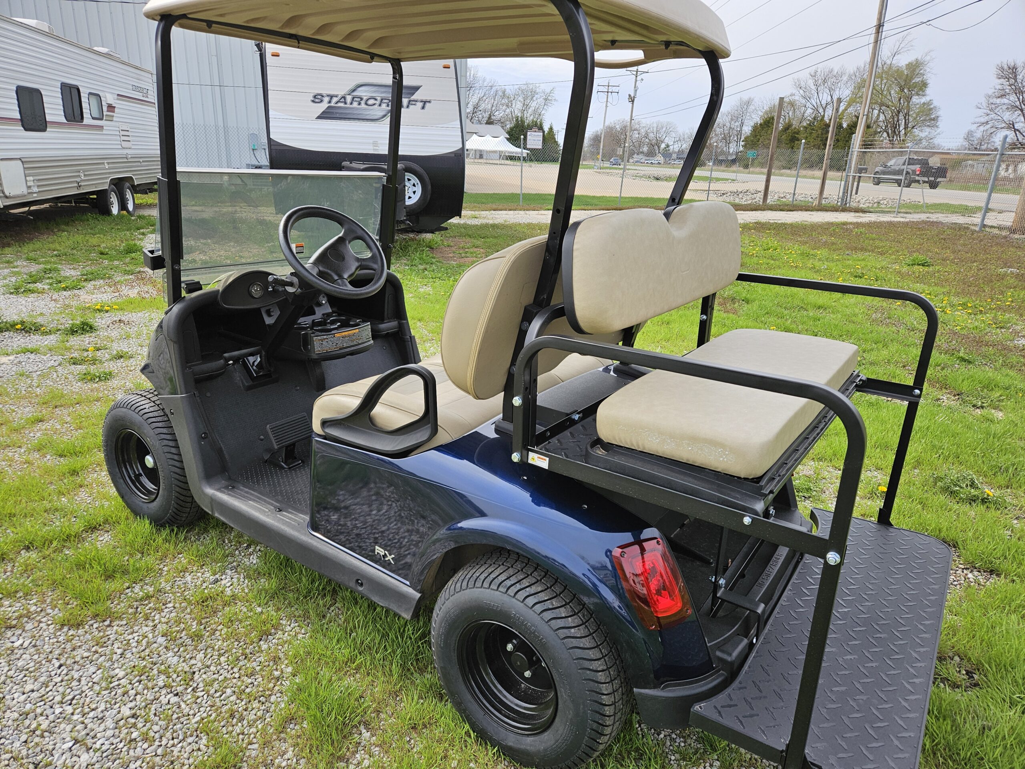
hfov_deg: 73.9
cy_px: 384
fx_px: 681
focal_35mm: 23
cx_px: 512
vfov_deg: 58.9
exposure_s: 1/1384
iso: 40
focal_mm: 5.4
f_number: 1.8
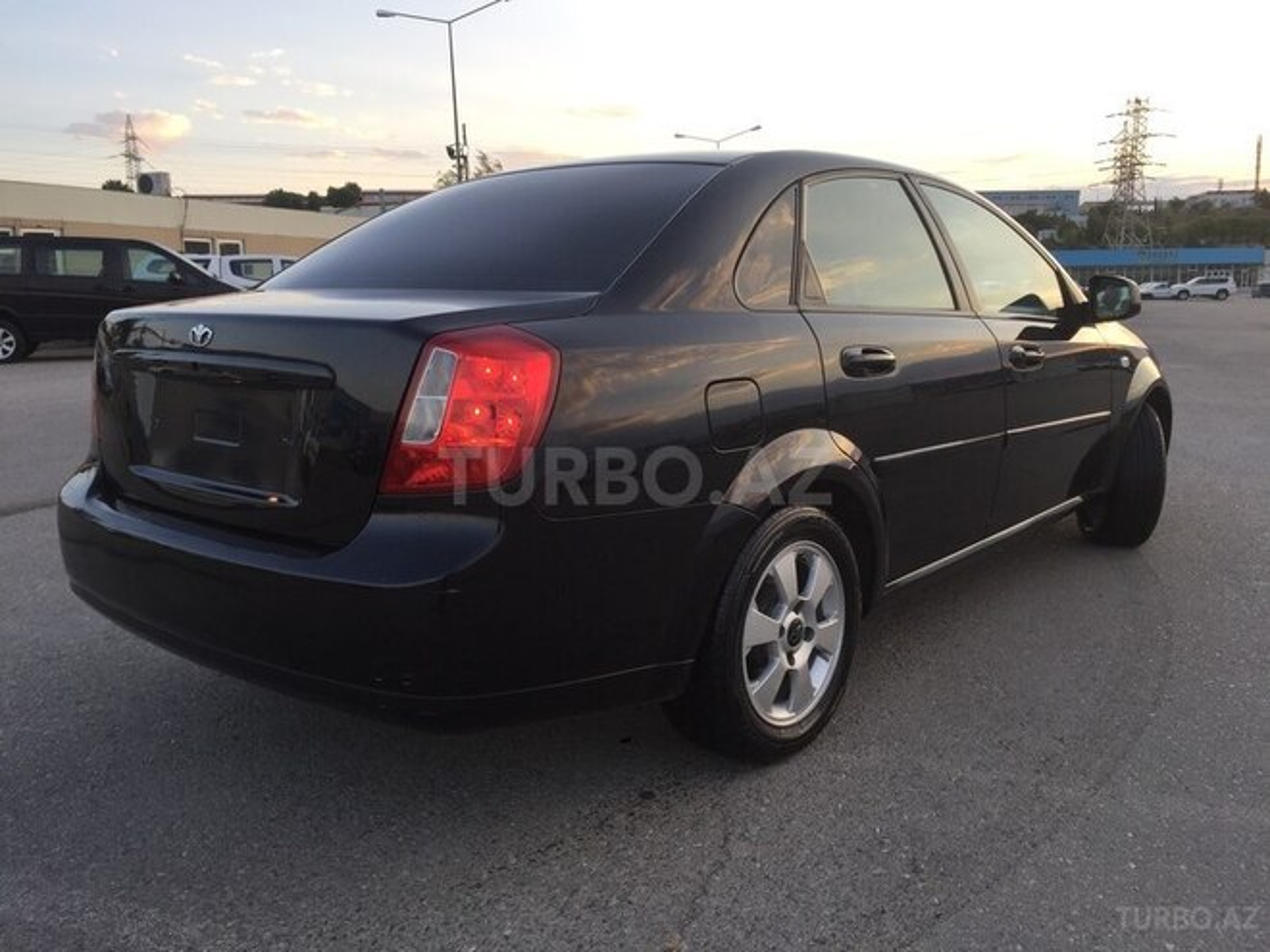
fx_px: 1064
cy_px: 476
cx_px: 635
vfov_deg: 48.2
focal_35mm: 29
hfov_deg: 61.7
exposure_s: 1/156
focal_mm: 4.15
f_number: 2.2
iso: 32
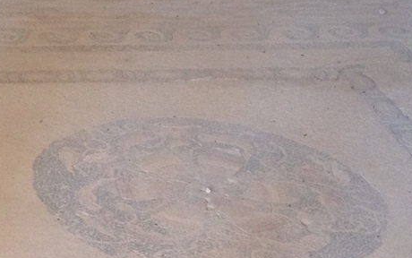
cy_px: 60
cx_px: -179
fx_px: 1449
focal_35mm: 129
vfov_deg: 10.1
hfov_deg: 15.1
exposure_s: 1/20
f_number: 2.4
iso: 125
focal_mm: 4.28
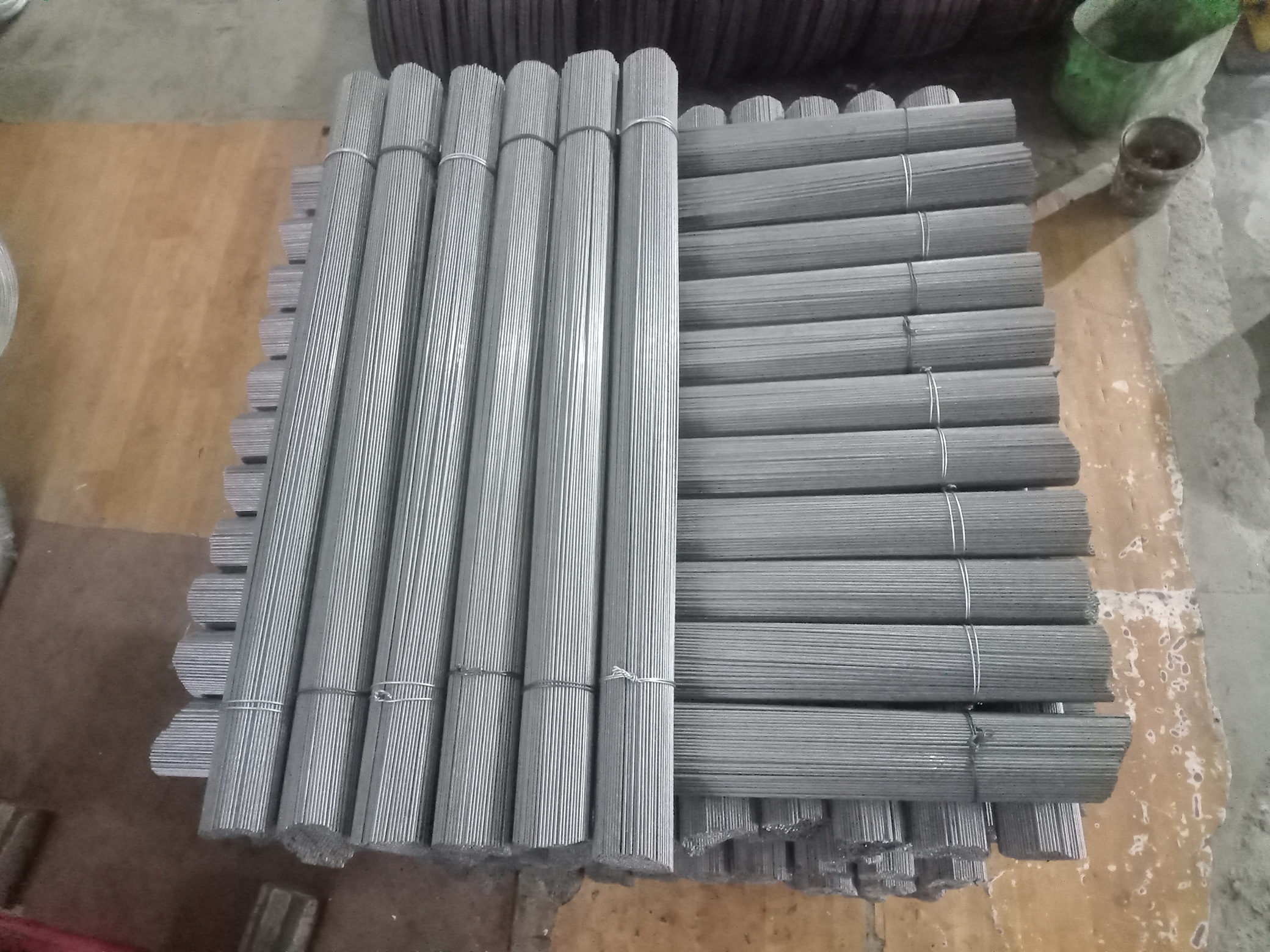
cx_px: 635
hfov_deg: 63.4
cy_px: 476
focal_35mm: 28
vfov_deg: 49.7
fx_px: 1027
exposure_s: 1/14.3
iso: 3623
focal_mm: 3.37
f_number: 2.2
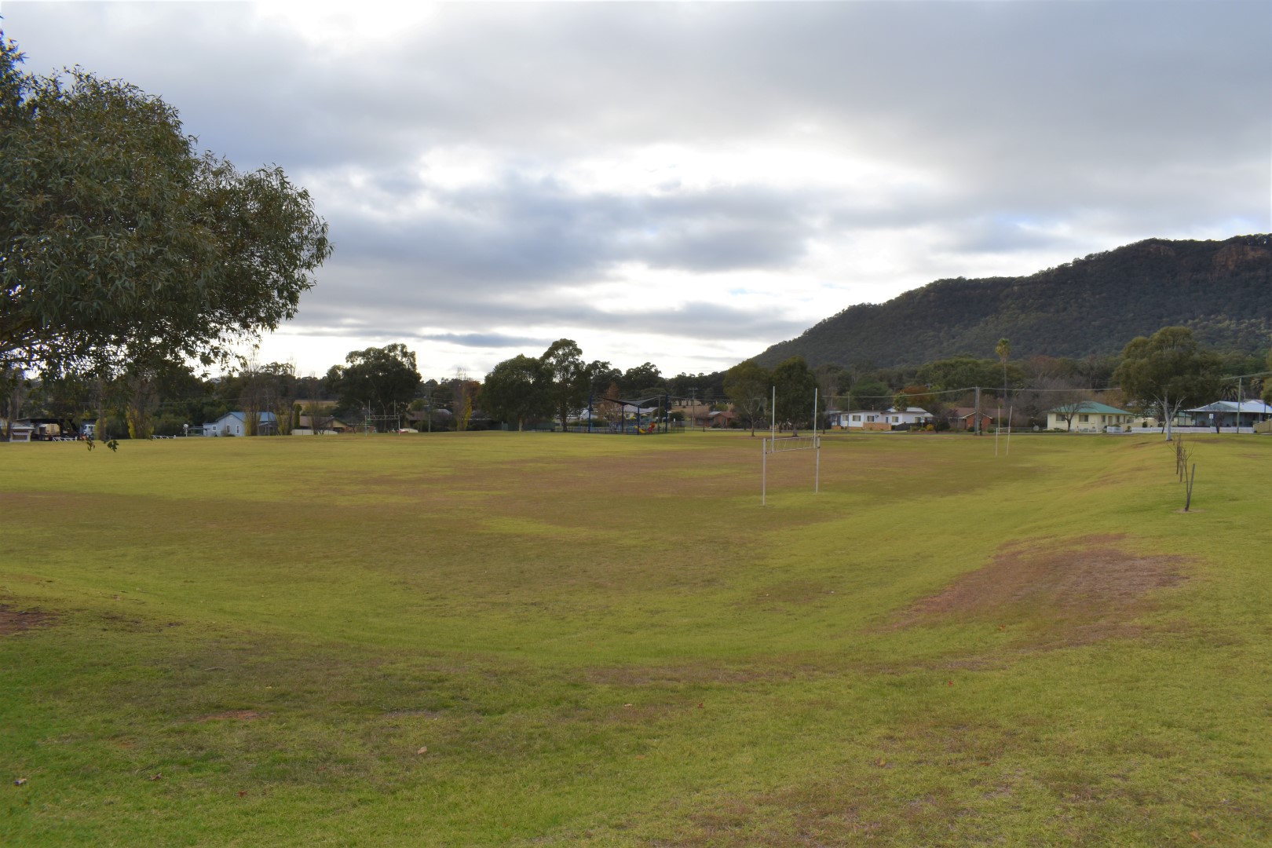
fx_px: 954
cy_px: 424
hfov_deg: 67.4
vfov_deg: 47.9
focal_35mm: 27
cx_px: 636
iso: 100
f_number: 10
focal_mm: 18
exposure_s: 1/200
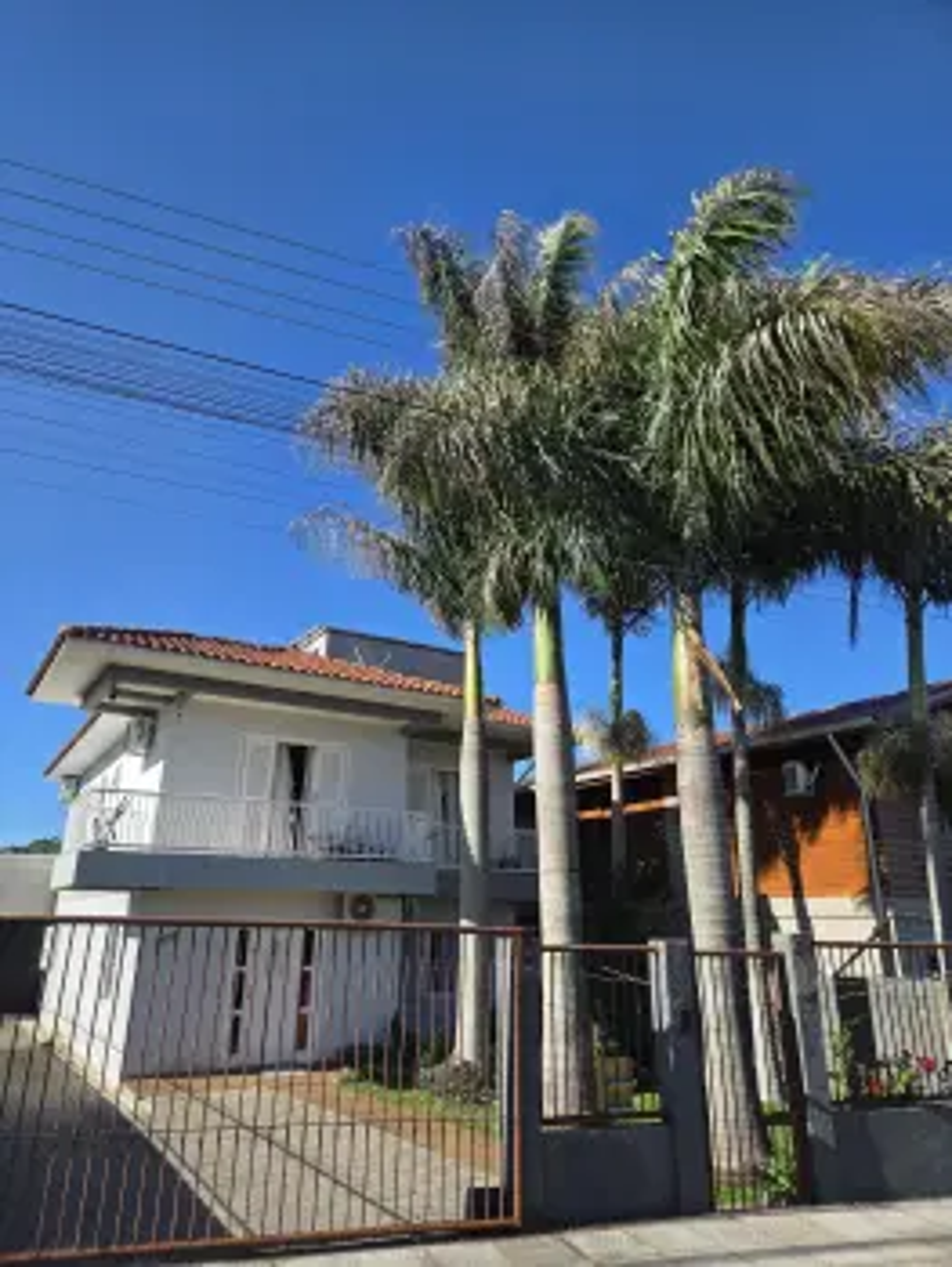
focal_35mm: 23
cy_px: 634
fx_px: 842
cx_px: 476
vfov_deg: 73.9
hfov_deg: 58.9
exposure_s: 1/3264
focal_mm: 5.4
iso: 80
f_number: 1.8
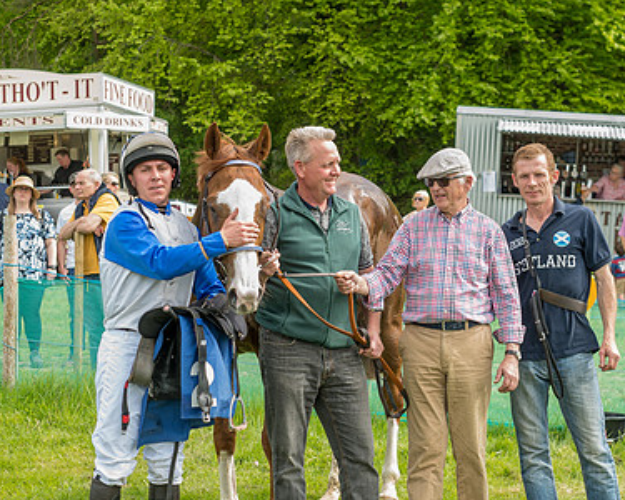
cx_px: 390
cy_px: 292
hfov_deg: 21.0
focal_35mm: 91
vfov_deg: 16.9
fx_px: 1683
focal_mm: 50
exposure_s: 1/100
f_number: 5
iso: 50
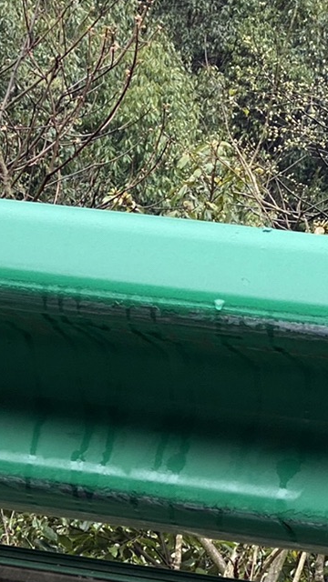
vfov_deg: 12.0
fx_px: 2737
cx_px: 251
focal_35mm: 177
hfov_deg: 6.9
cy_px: 633
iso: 32
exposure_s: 1/122
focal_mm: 6
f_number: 2
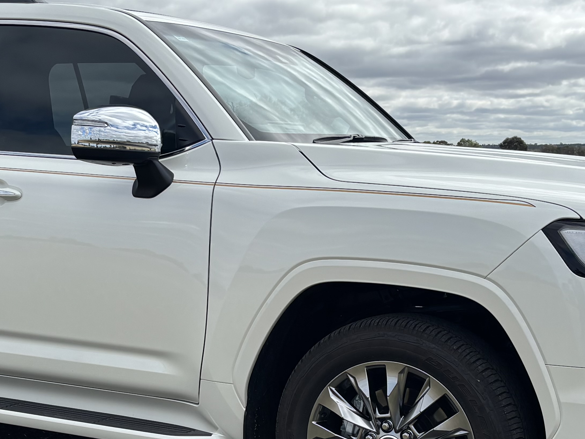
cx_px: 230
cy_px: 351
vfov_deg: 21.4
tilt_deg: -10.1
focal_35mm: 68
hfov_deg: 28.5
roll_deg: -0.7
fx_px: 1149
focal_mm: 5.96
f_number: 1.6
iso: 50
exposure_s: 1/3311
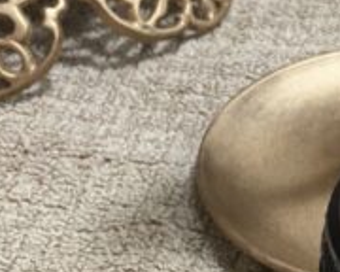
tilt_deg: -39.8
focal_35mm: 144
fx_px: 1449
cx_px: 501
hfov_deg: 12.7
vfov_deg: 10.7
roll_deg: -1.6
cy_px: 206
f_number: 1.8
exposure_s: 1/100
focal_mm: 4.25
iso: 125
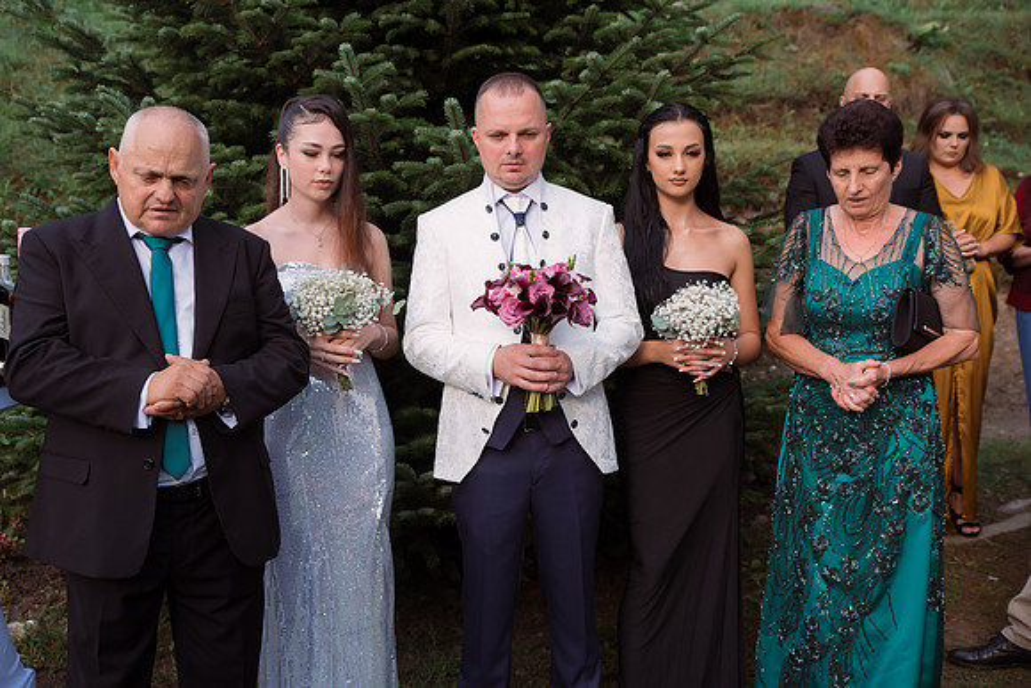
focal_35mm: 42
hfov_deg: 46.4
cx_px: 516
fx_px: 1203
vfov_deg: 31.9
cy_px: 344
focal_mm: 42
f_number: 3.5
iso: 320
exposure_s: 1/400
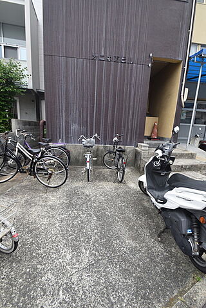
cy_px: 154
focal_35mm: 15
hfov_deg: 77.3
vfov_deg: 100.4
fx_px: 129
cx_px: 103
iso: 200
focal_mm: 10
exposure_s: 1/250
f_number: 6.3
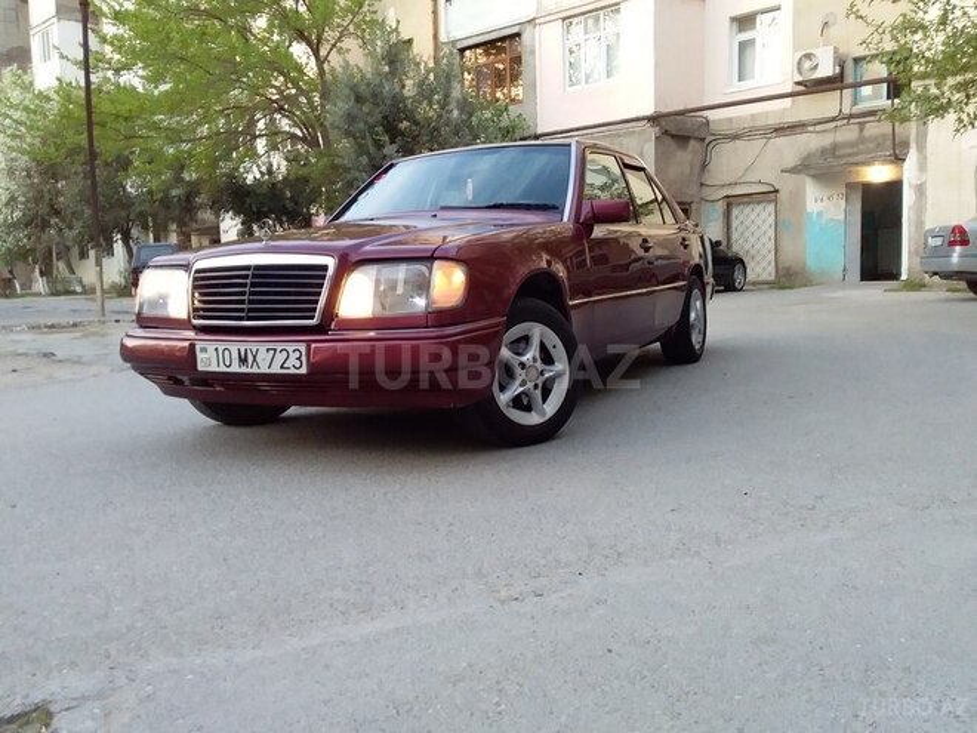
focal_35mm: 31
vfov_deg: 45.4
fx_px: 875
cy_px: 366
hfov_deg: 58.4
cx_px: 488
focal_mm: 3.3
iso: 125
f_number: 2.2
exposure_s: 1/50
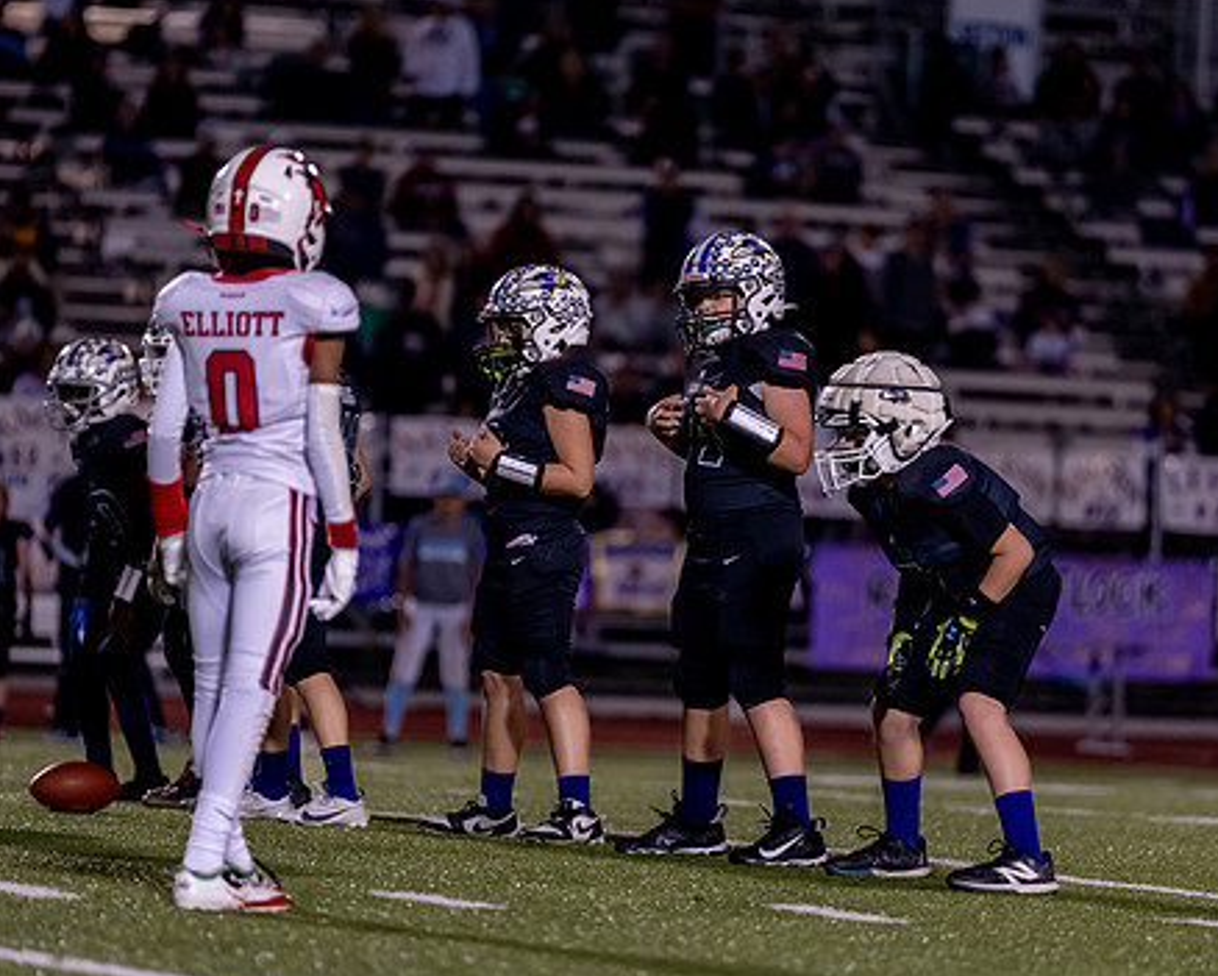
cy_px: 473
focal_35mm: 266
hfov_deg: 7.3
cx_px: 690
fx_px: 9595
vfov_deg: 5.8
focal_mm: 200
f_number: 2.8
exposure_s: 1/1000
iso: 2500
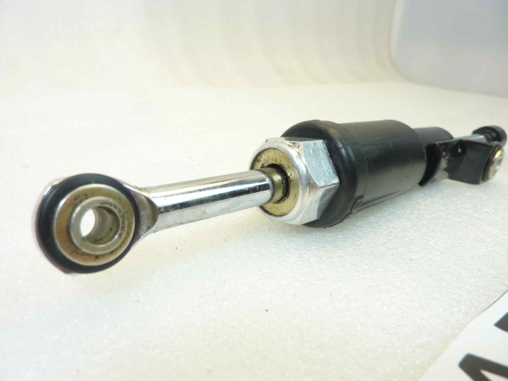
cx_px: 254
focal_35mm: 25
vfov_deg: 54.9
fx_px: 367
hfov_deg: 69.4
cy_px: 190
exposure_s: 1/25
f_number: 3.3
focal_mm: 4.1
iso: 80
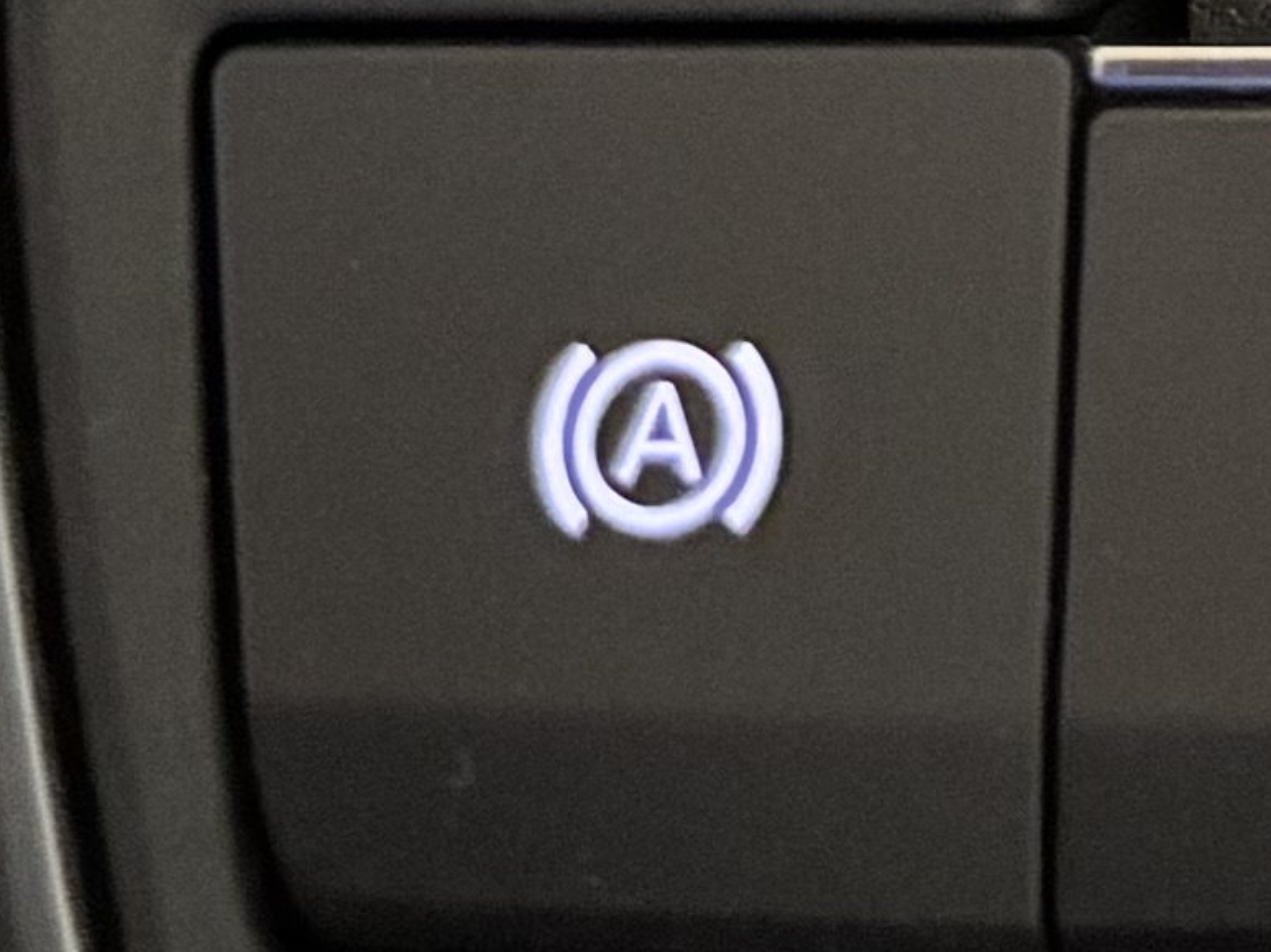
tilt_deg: -66.4
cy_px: -2490
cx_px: 2434
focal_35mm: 192
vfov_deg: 6.6
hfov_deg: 9.7
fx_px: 7048
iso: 1000
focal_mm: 5.96
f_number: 1.6
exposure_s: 1/30
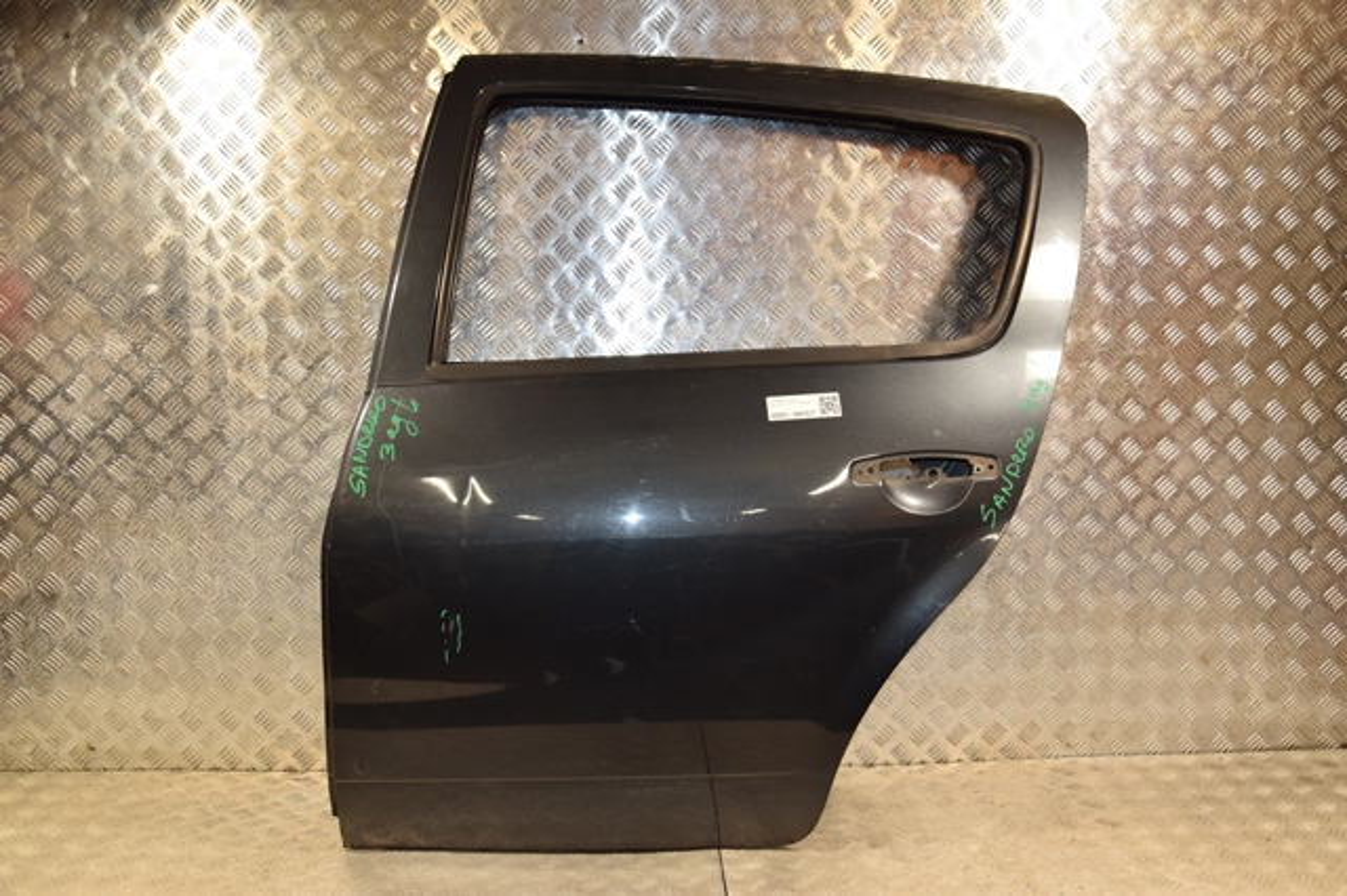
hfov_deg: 59.5
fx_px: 1178
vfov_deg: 41.7
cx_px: 674
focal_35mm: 32
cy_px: 448
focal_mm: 21
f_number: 5
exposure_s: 1/160
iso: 800
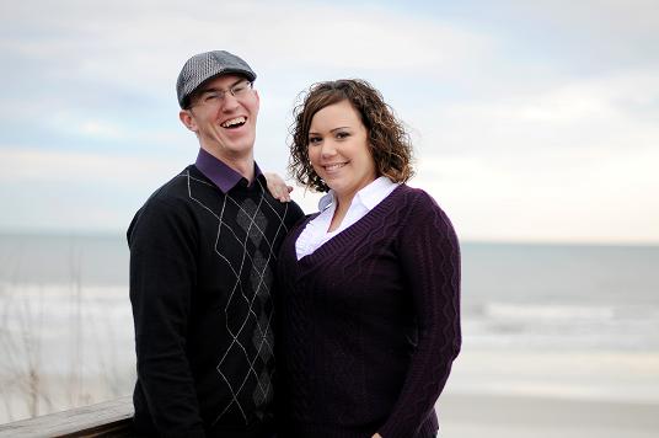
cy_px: 219
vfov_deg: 18.1
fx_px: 1371
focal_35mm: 75
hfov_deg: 27.0
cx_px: 330
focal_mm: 50
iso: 250
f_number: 1.4
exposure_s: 1/800
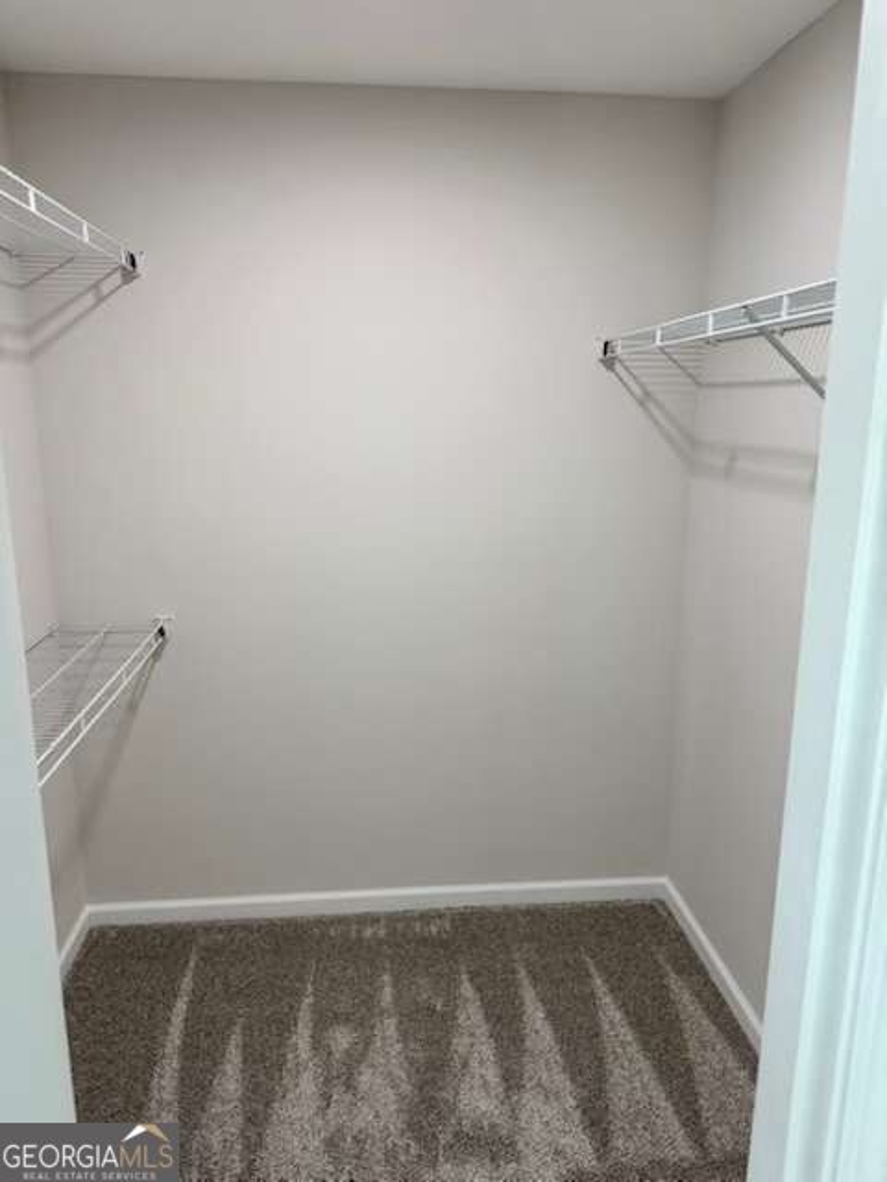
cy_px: 591
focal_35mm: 24
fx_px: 820
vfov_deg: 71.6
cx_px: 444
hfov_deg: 56.8
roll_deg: +0.3
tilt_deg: -12.3
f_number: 1.78
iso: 200
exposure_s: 1/120
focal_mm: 6.76
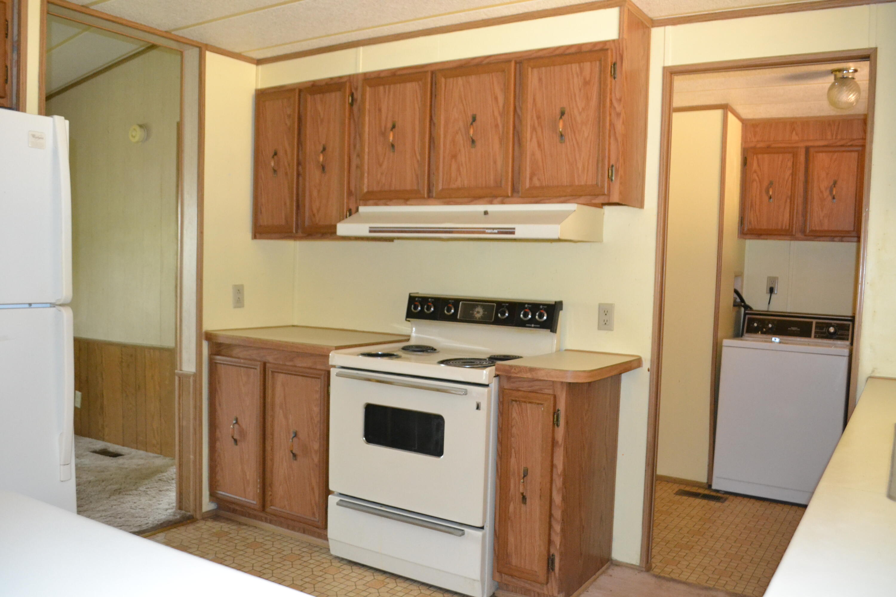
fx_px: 747
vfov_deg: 43.6
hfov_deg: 61.9
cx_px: 448
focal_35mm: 30
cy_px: 298
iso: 2500
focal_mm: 20
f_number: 3.8
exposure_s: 1/60
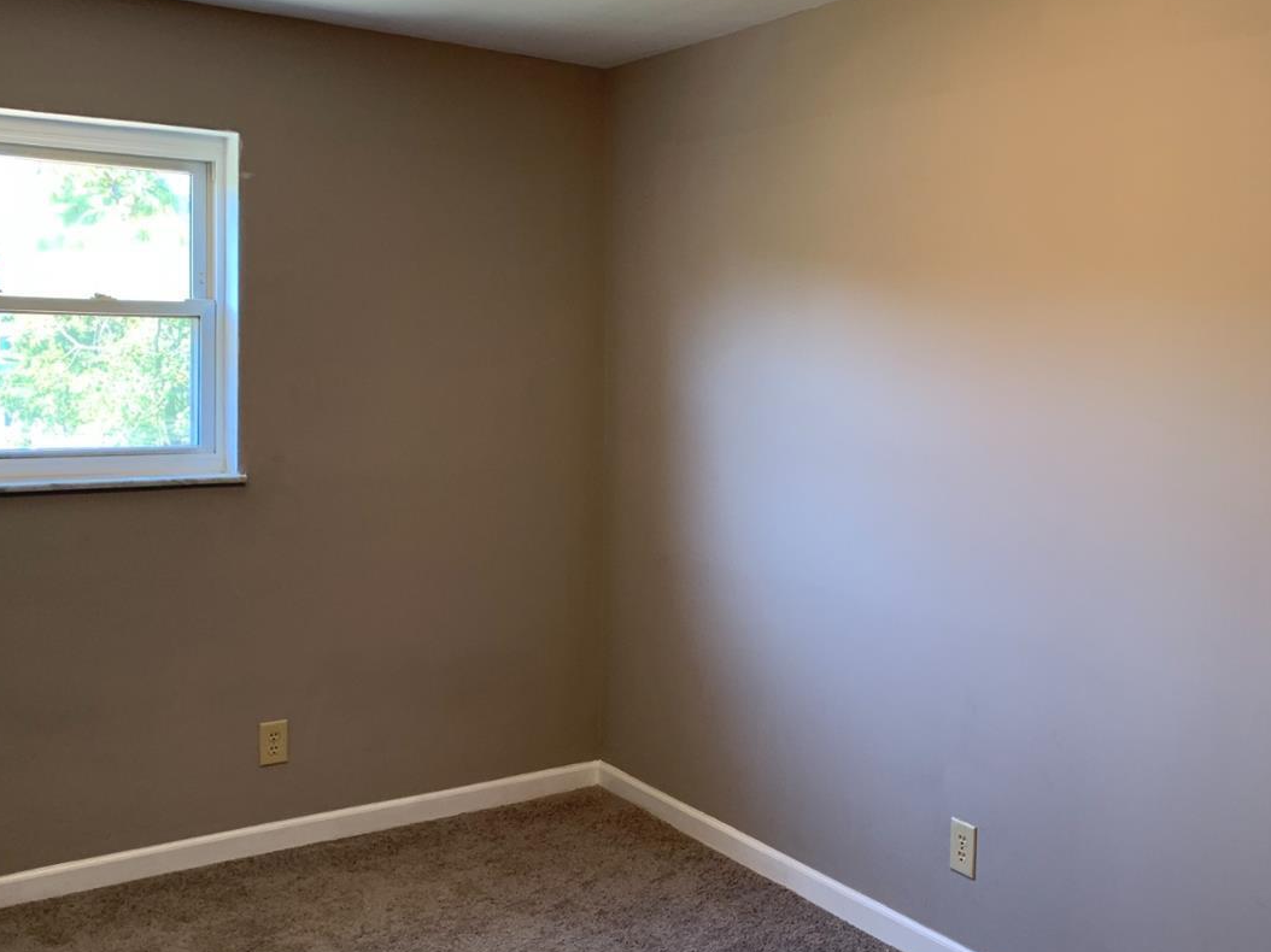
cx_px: 736
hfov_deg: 50.0
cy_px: 428
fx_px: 1358
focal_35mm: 37
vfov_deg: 38.6
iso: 80
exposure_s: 1/60
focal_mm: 4.25
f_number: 1.8
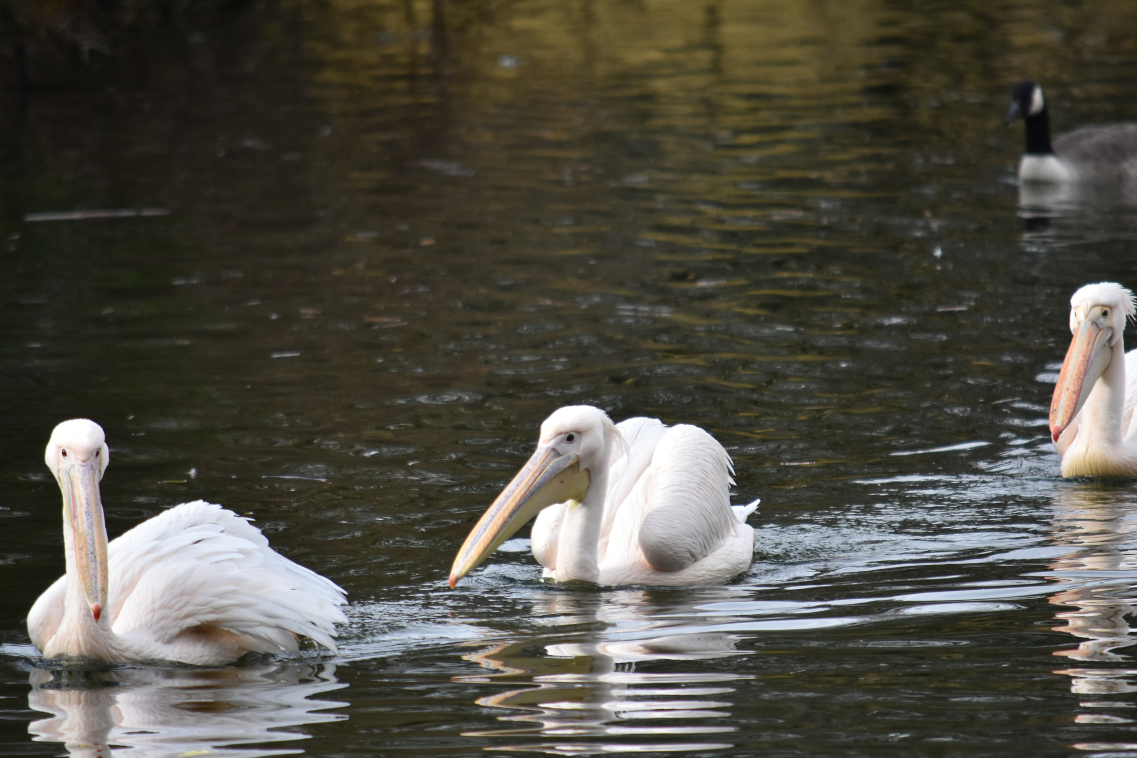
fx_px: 14210
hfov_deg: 4.6
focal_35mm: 450
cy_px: 379
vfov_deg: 3.1
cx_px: 568
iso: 1000
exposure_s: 1/2000
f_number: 5.6
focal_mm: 300
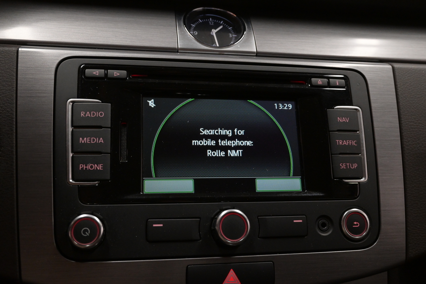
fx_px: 426
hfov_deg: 53.1
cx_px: 213
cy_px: 142
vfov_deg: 36.9
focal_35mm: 36
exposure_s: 1/125
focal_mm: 24
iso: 2500
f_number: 5.6
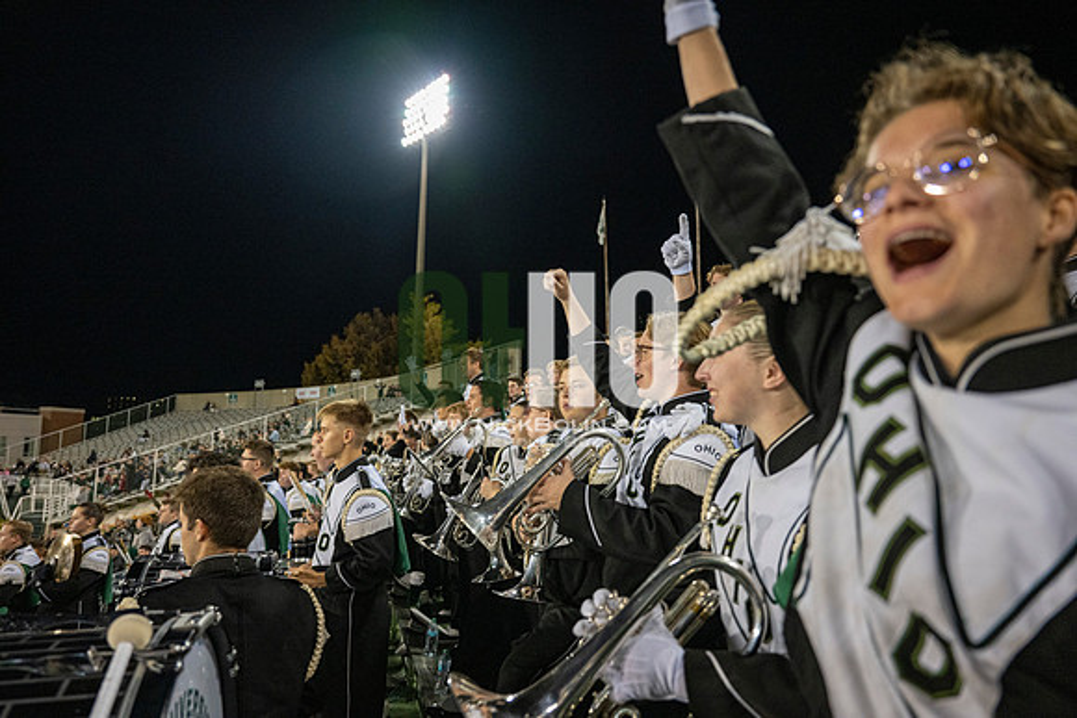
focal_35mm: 25
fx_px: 748
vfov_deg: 51.3
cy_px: 359
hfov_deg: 71.5
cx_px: 538
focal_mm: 25
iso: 2000
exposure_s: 1/500
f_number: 3.2
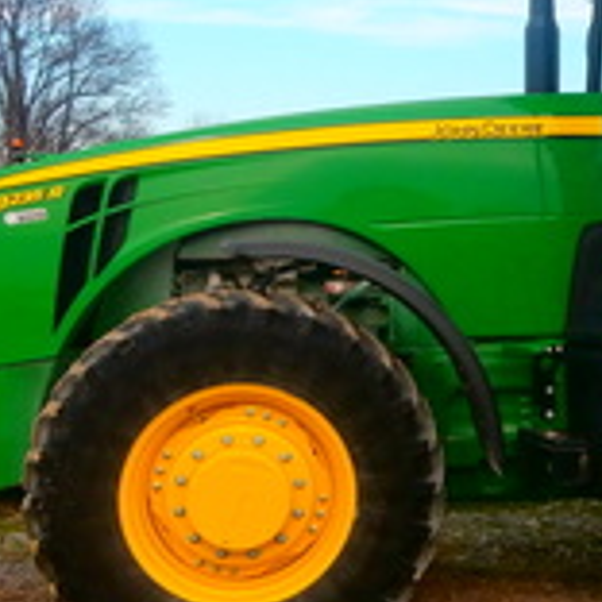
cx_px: 664
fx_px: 1456
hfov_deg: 22.1
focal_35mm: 74
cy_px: 320
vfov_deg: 23.4
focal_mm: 4.2
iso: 100
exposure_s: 1/500
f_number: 3
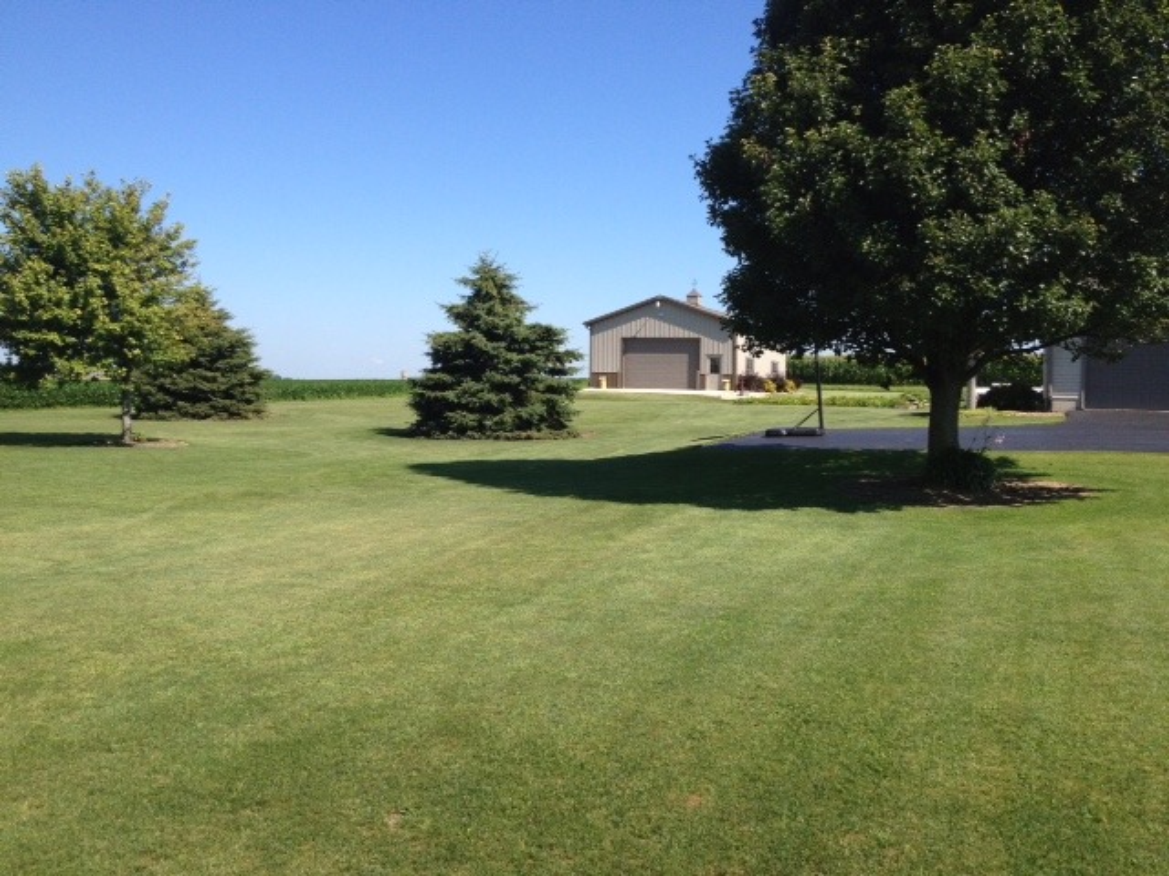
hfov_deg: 52.6
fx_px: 1182
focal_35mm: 35
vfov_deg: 40.7
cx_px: 584
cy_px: 438
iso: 50
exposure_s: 1/1416
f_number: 2.4
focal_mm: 4.28
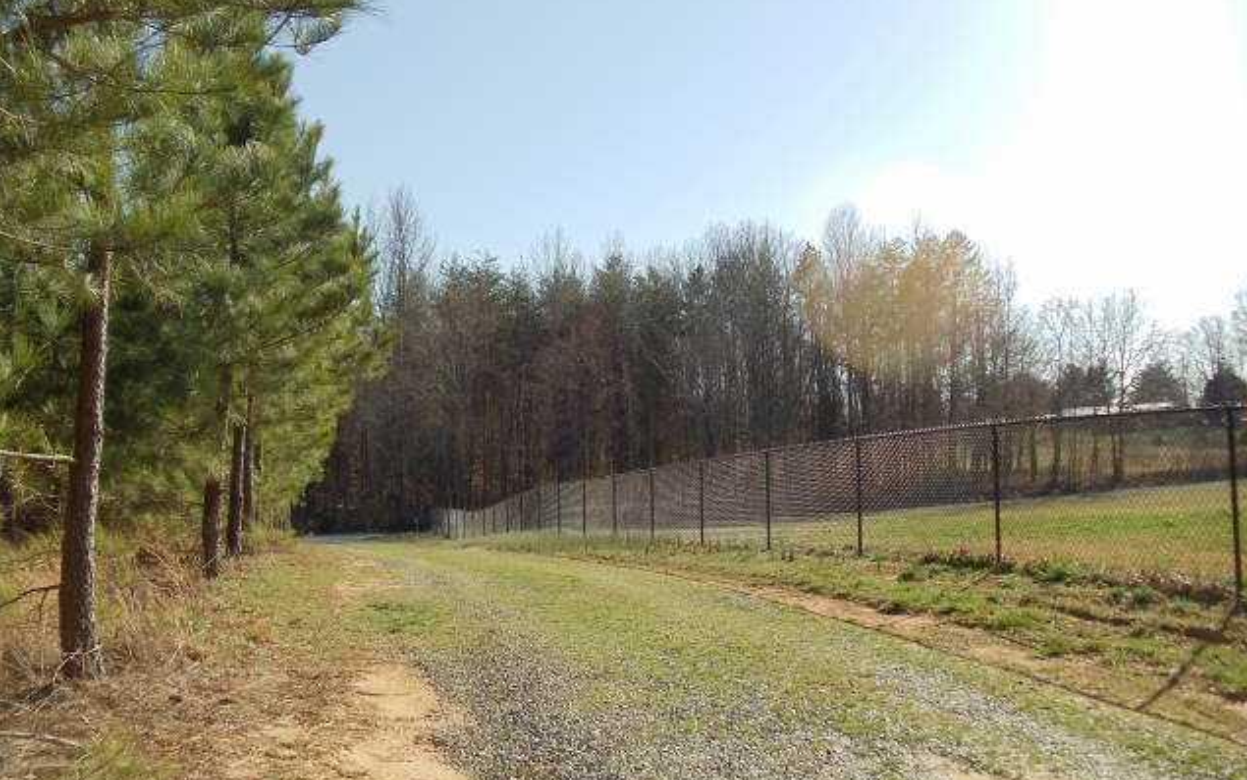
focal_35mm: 47
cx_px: 624
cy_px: 397
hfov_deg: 42.6
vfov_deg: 27.4
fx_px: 1597
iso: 80
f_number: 7.1
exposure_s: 1/160
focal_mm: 6
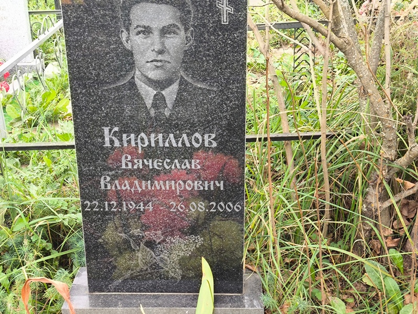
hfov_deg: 38.2
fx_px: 604
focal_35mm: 50
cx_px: 209
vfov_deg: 29.1
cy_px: 157
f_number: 1.7
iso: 64
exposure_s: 1/60
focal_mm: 4.71
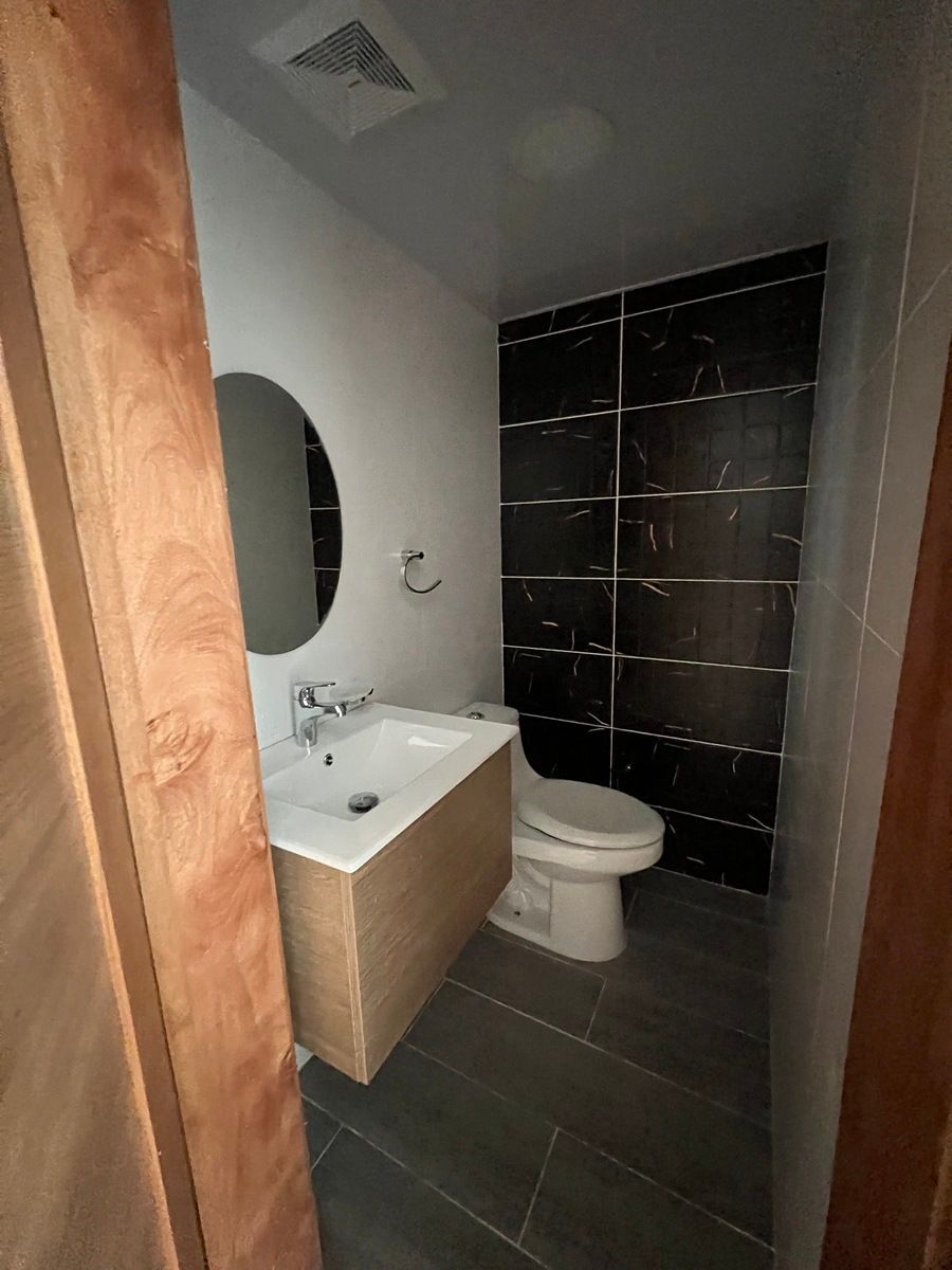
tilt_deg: -11.3
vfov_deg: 106.2
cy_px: 635
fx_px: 477
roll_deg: +3.0
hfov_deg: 89.9
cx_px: 476
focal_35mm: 13
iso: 1600
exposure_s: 1/30
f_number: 1.8
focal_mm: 1.57
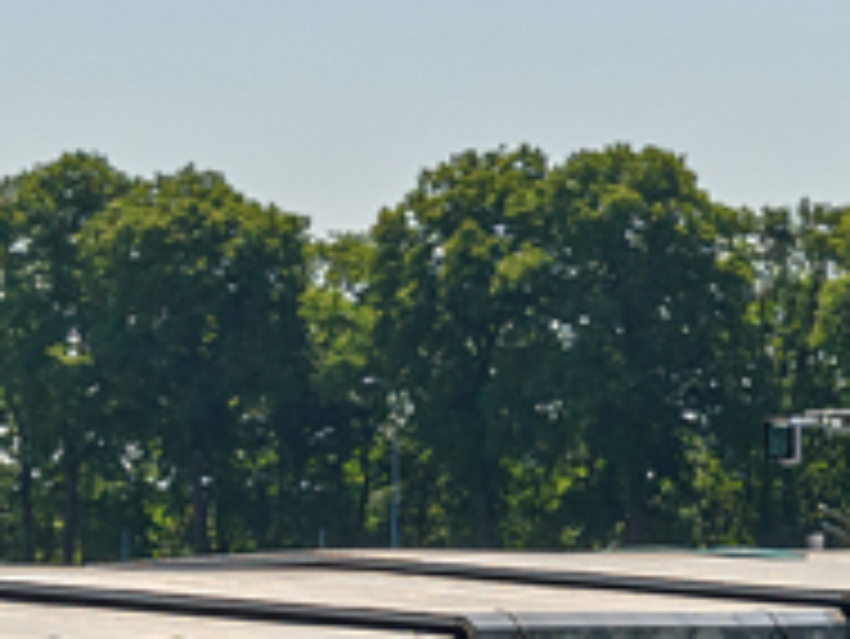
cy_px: 1062
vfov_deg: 5.4
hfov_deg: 7.0
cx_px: -729
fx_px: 6732
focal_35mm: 274
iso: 200
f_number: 9
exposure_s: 1/800
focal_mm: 30
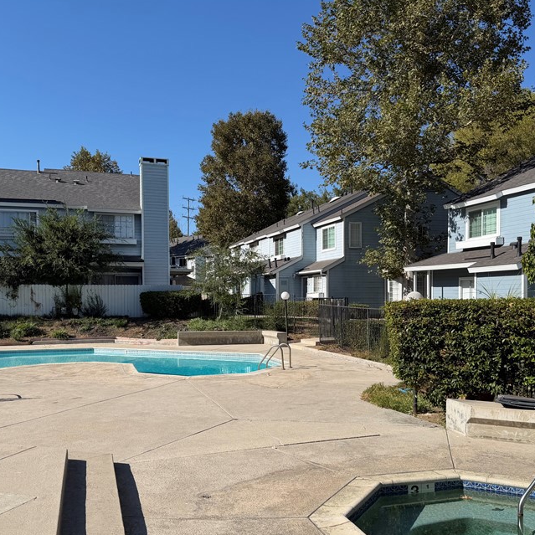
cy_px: 310
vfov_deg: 48.3
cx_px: 285
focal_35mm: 34
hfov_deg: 48.4
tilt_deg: -0.3
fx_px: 595
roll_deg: +1.0
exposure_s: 1/5714
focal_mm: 6.76
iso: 80
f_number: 1.78
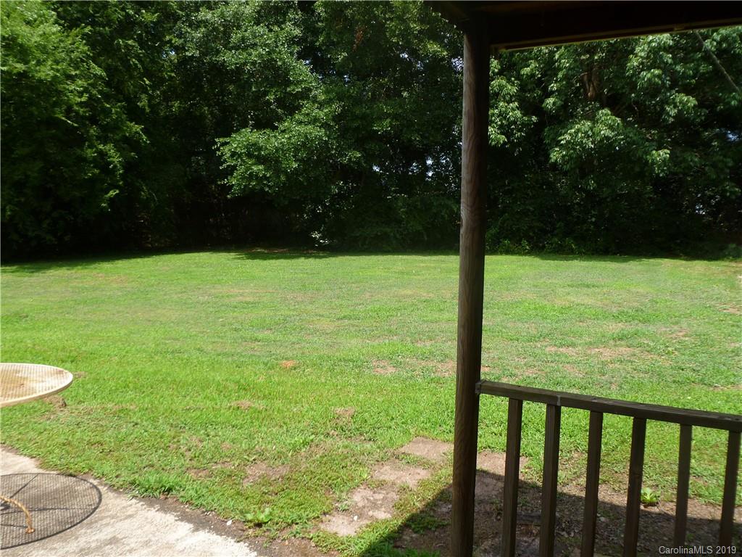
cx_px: 371
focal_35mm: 28
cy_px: 278
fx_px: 600
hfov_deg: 63.4
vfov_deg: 49.7
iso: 80
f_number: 3.3
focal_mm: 5
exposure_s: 1/400
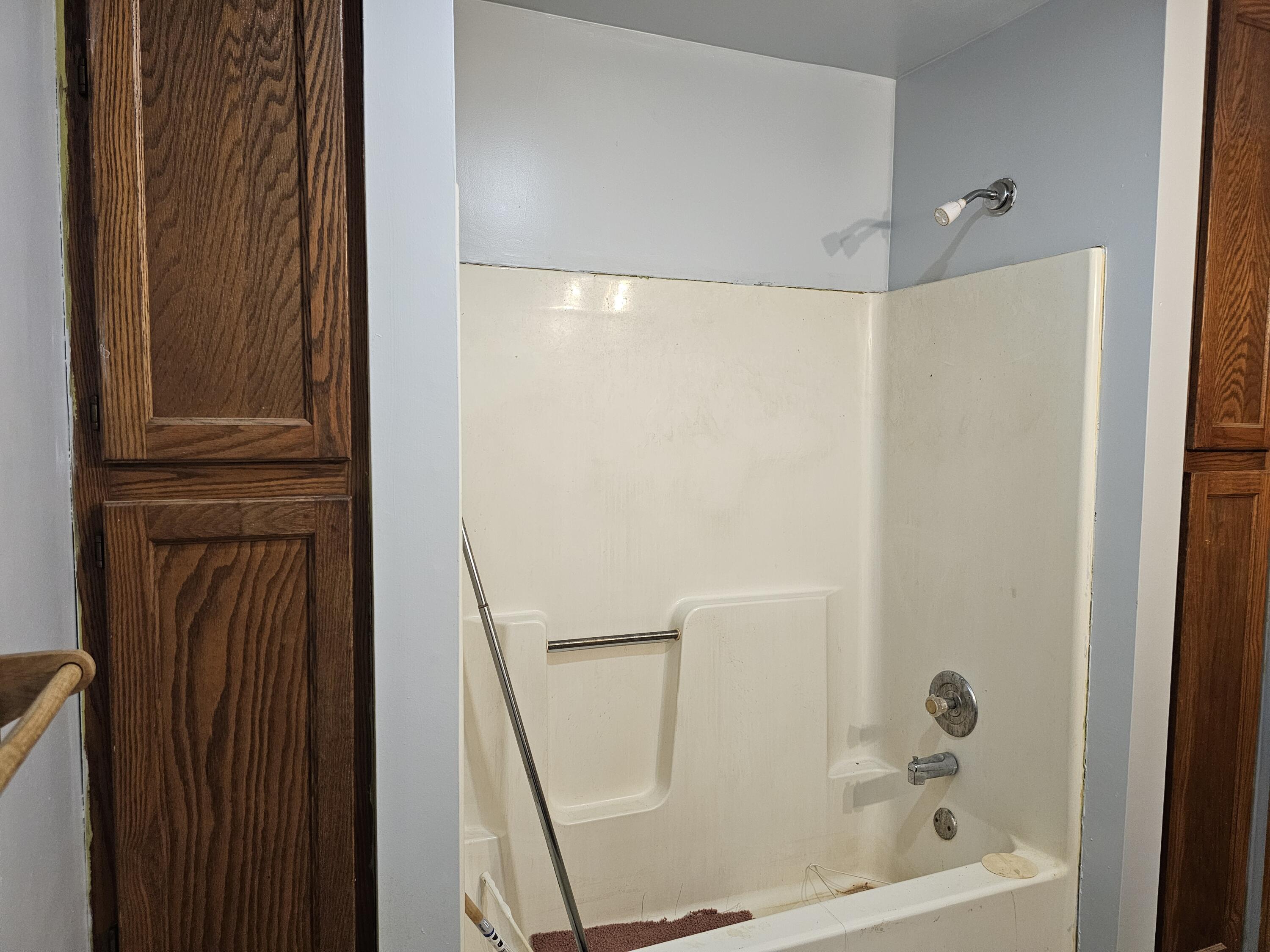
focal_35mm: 23
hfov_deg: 73.9
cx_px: 635
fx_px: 844
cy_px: 476
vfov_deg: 58.9
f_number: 1.7
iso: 500
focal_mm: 6.3
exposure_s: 1/120
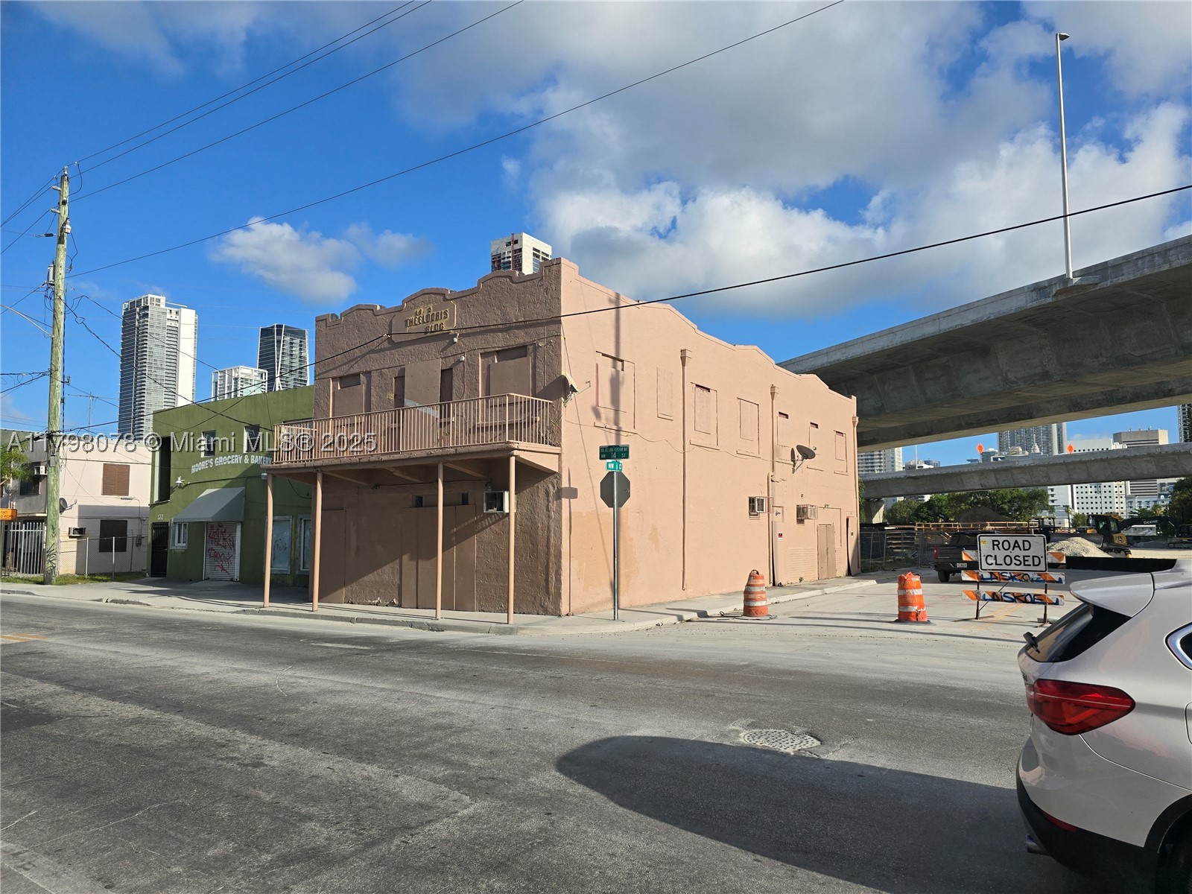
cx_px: 596
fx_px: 792
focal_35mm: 23
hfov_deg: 73.9
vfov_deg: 58.9
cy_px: 447
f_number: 1.7
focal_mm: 6.3
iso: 12
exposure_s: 1/929
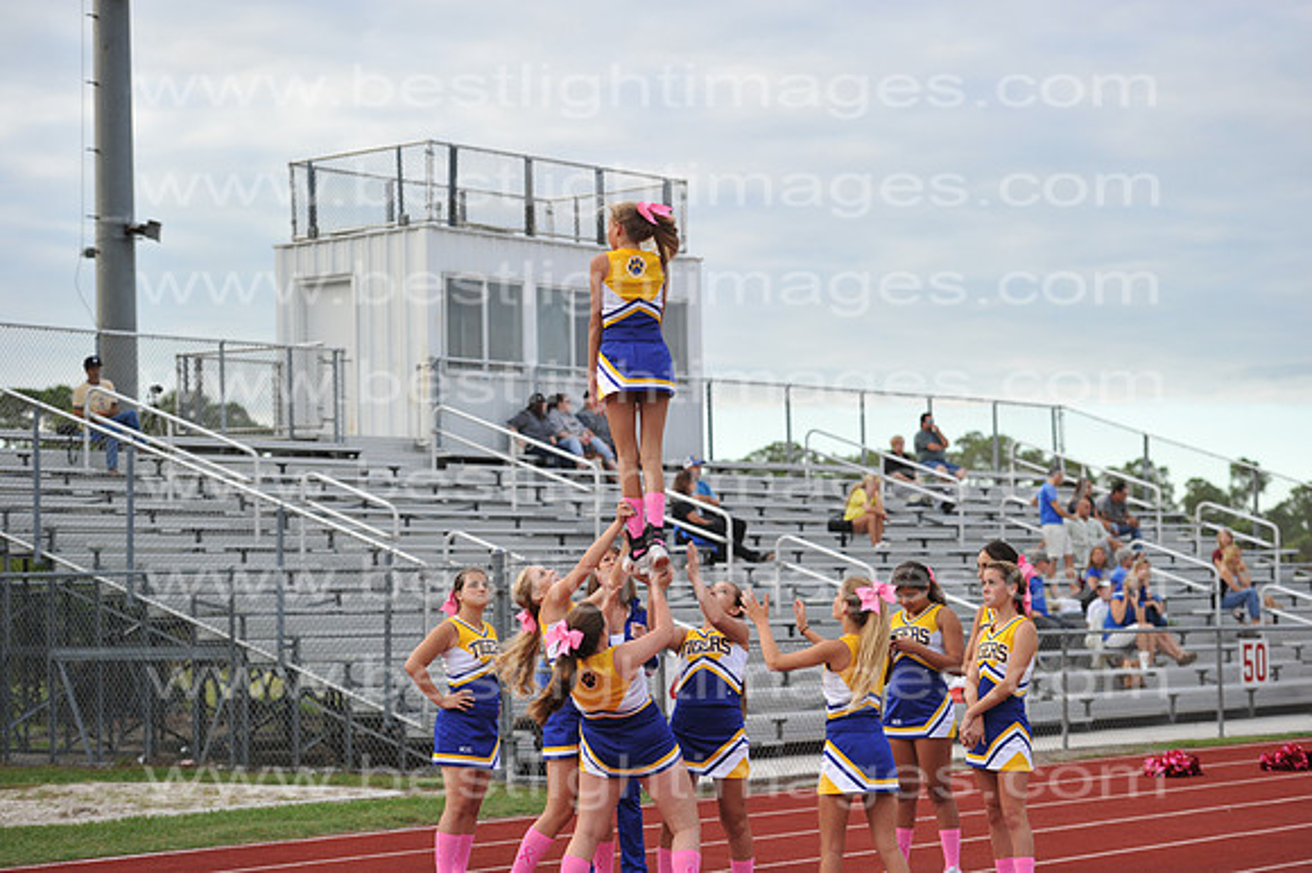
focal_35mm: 86
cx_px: 656
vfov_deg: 15.9
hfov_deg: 23.7
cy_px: 436
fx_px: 3132
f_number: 3.2
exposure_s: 1/2000
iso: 800
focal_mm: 86
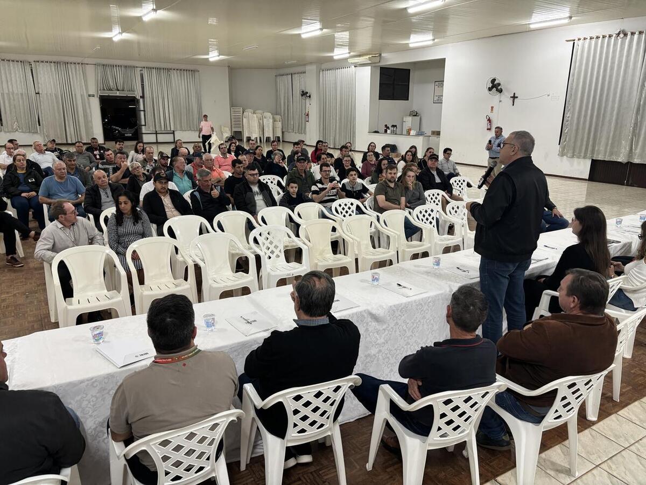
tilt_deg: -15.3
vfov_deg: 53.1
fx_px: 485
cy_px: 242
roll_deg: -0.7
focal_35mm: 26
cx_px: 323
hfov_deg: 67.3
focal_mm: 5.96
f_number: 1.6
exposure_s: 1/60
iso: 200
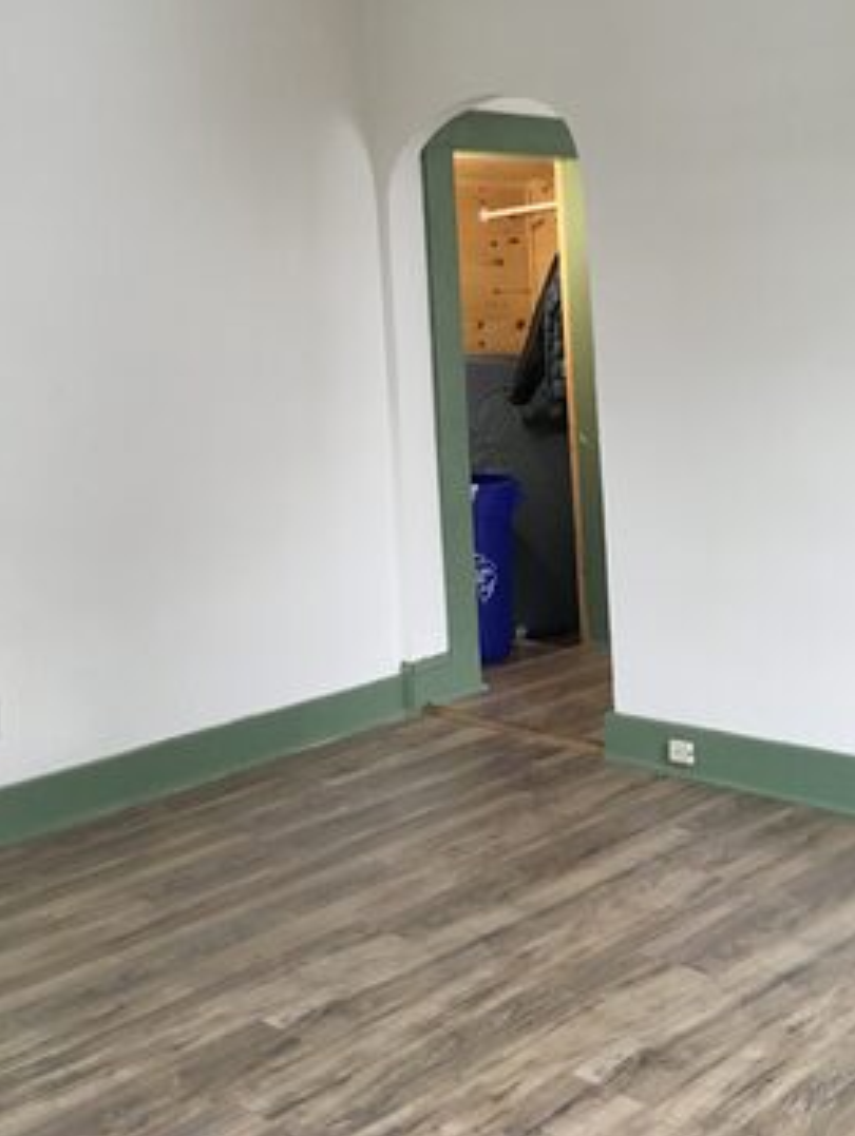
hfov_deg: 33.7
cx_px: 428
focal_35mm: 43
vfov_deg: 42.9
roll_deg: +4.4
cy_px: 334
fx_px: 1414
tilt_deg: -2.0
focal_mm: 4.15
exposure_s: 1/30
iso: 125
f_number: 2.2
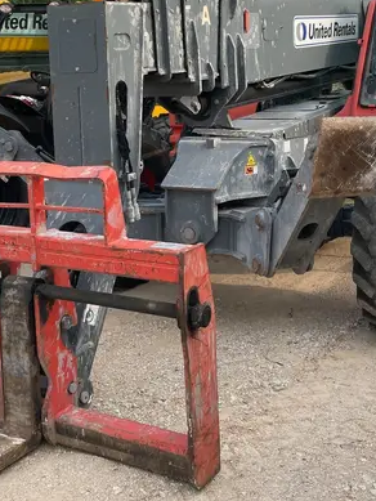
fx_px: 709
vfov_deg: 38.6
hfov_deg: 29.7
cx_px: 184
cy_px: 180
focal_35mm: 49
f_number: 1.6
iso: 32
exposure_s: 1/1618
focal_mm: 4.2
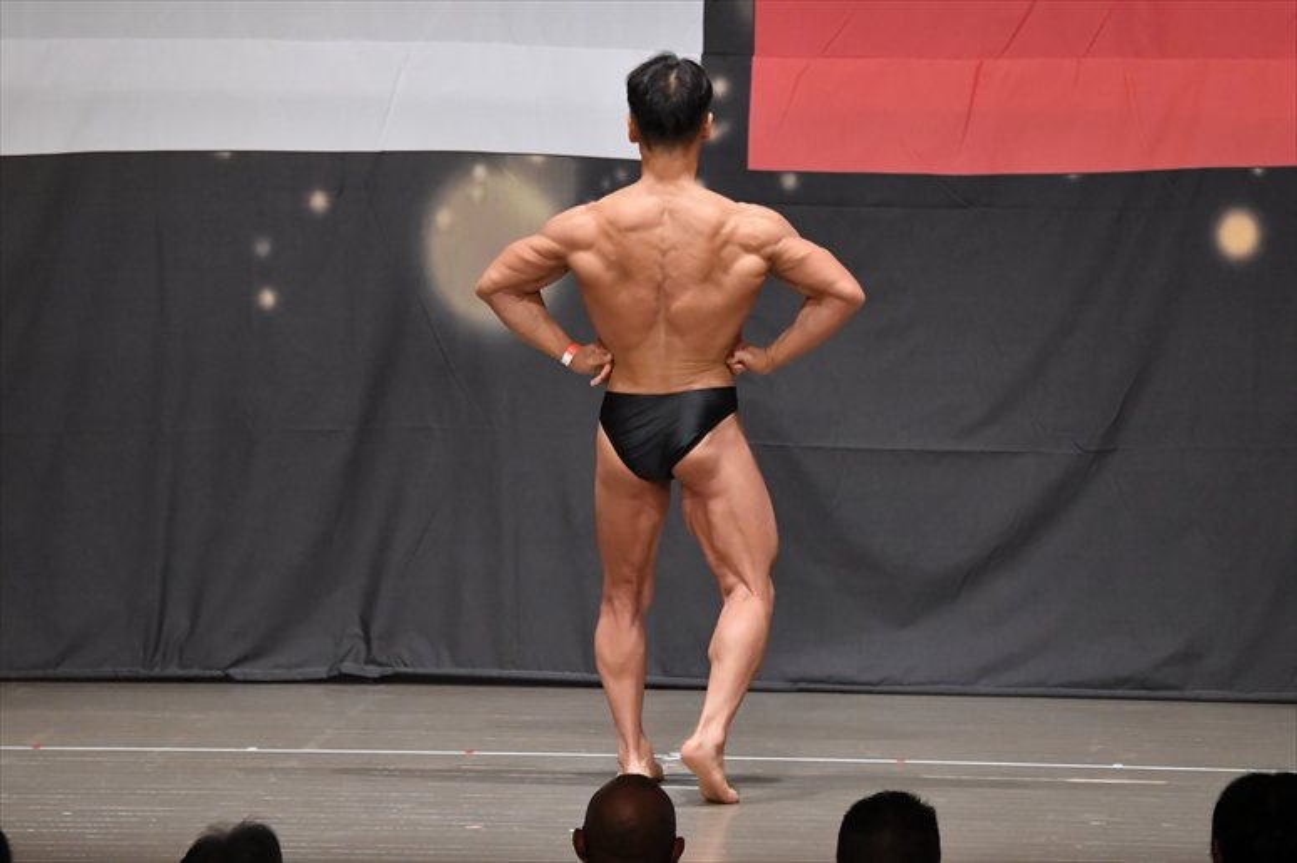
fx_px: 7814
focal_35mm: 217
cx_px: 648
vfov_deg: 6.3
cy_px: 432
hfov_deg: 9.5
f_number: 5.6
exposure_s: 1/400
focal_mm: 145
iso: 6400
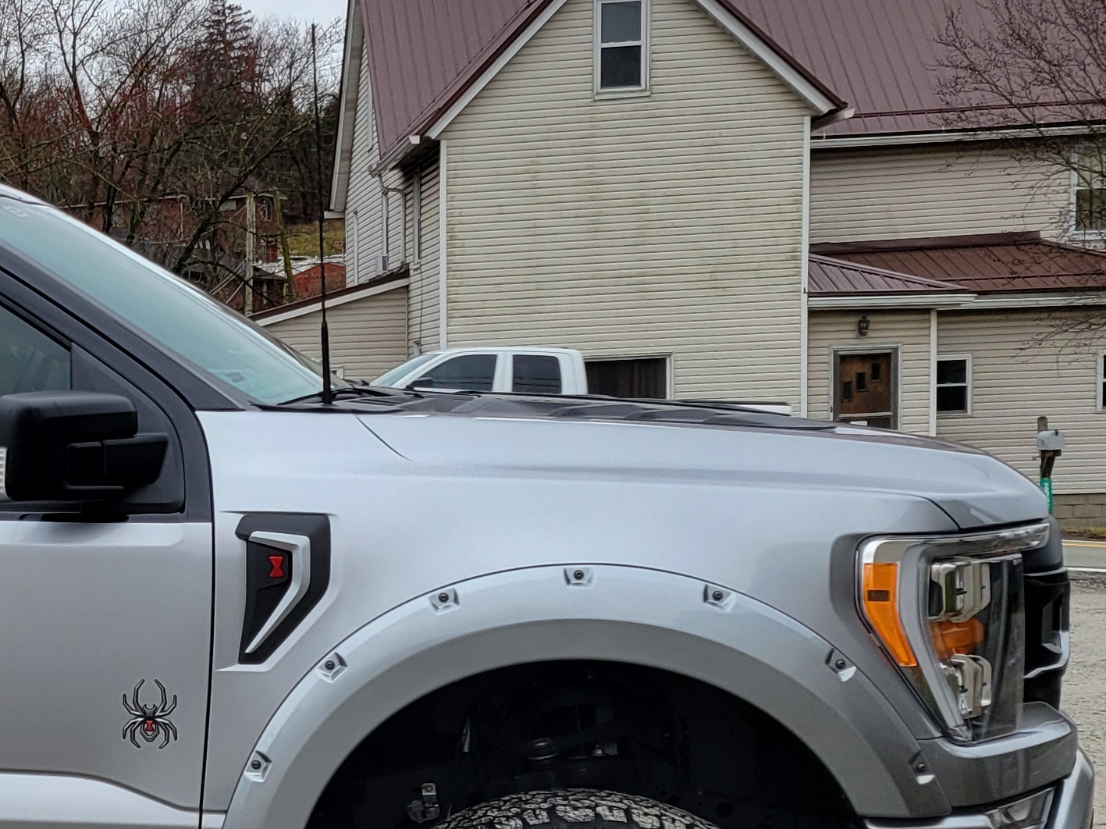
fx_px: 2364
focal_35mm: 74
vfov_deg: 19.8
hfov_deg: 23.3
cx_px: -336
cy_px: 612
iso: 40
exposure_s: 1/348
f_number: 1.8
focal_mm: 5.4
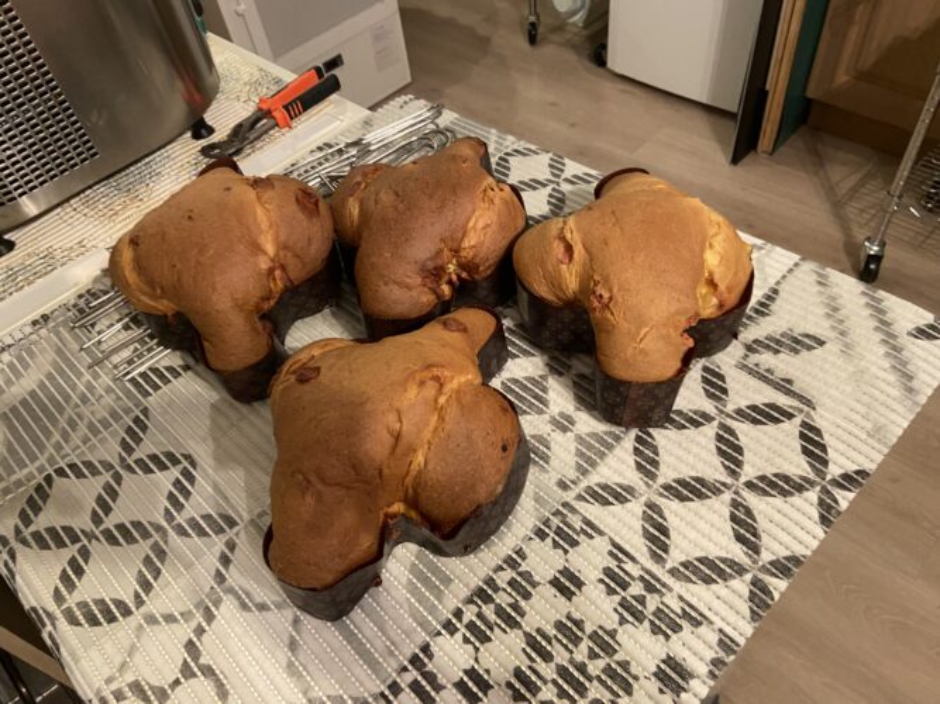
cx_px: 470
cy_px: 352
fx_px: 706
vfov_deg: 53.0
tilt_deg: -49.4
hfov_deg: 67.3
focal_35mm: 26
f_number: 1.8
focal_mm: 4.25
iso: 320
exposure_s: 1/33
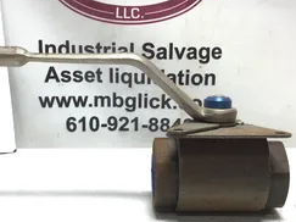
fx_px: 436
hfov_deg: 37.5
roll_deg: +0.3
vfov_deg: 28.5
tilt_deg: -16.0
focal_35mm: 51
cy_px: 135
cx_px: 136
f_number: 2.4
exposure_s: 1/60
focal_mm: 3.3
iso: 25
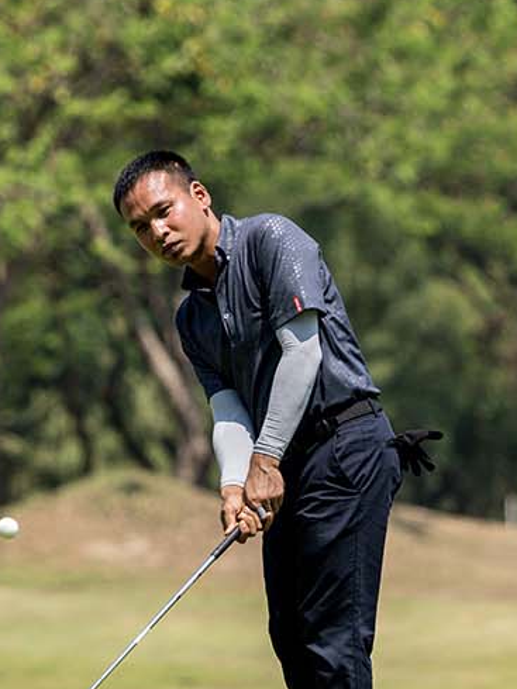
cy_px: 25
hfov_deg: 3.3
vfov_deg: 4.4
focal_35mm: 453
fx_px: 9017
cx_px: 124
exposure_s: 1/3200
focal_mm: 160
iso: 450
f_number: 3.5
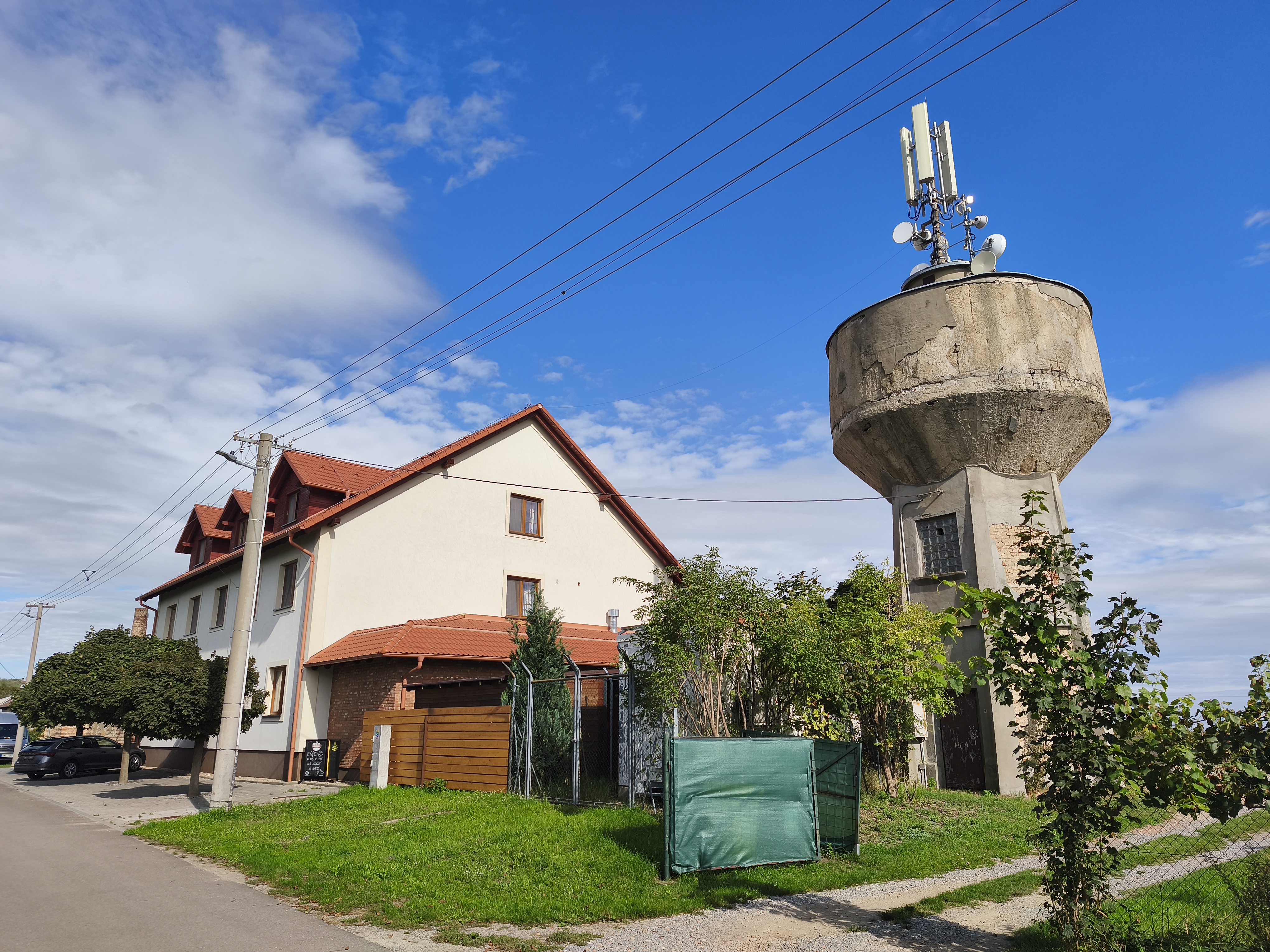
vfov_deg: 58.9
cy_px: 476
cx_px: 635
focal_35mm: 23
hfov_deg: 73.9
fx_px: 844
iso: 50
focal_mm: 6.18
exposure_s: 1/1289
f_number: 1.65
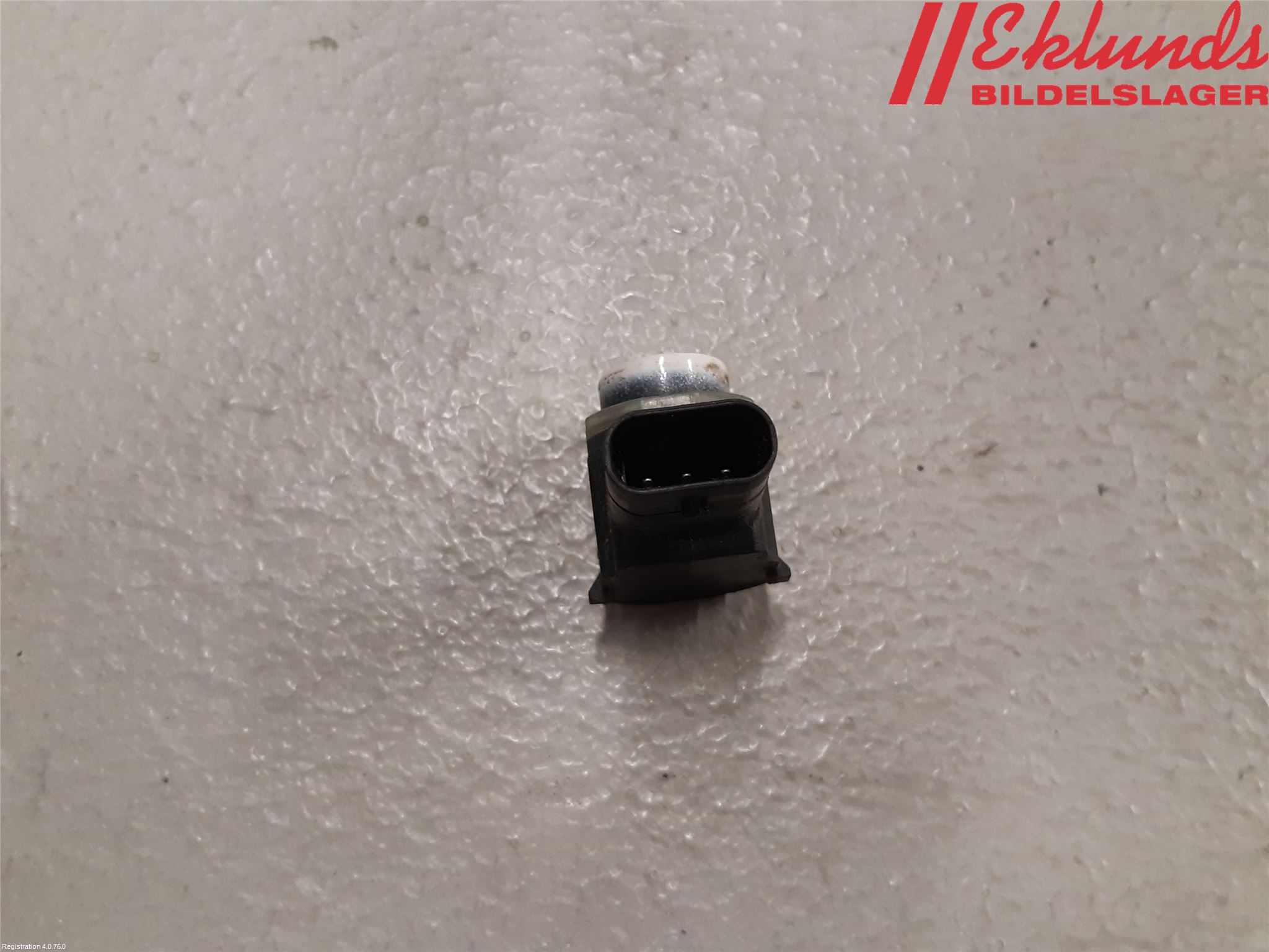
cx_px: 634
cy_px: 476
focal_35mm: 26
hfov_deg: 67.3
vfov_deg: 53.1
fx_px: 953
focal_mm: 3.93
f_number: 1.7
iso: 200
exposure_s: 1/50
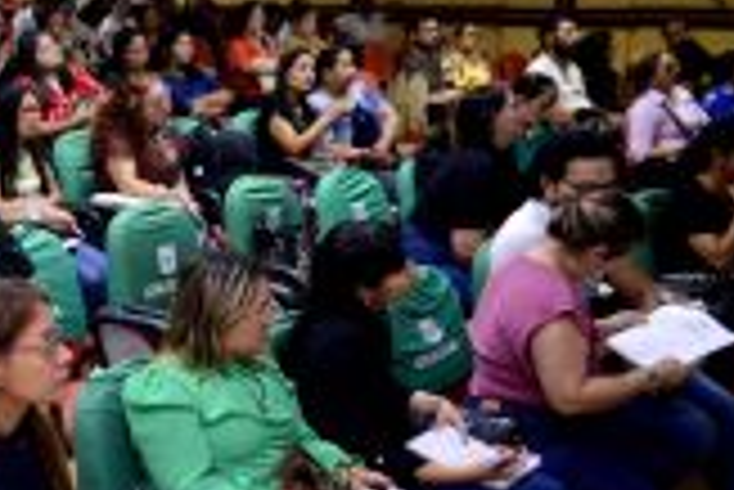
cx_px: -104
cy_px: 348
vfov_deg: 22.9
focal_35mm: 59
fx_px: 1204
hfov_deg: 29.9
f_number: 3.5
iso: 2500
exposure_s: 1/80
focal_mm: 24
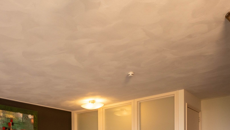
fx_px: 223
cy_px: 164
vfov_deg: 27.6
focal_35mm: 36
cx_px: 57
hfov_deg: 52.2
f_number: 11
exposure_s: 1/30
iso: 100
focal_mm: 14.6
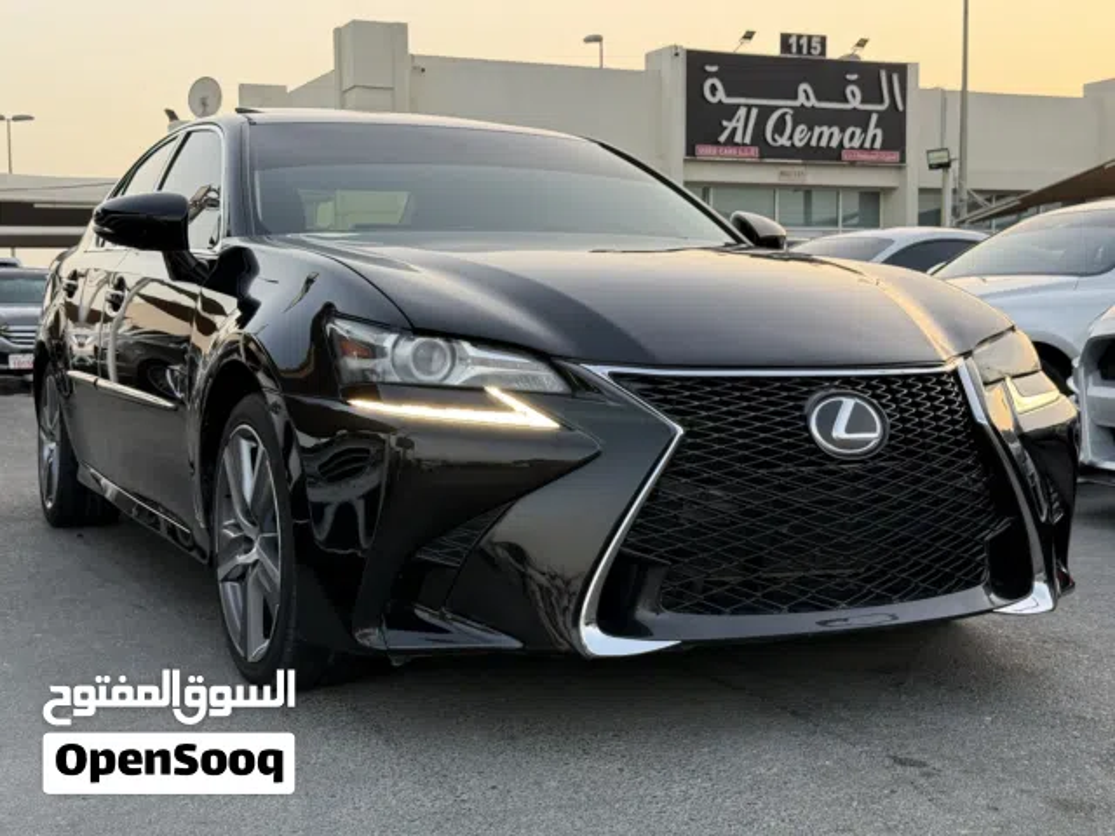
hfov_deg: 39.7
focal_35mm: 48
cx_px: 558
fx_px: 1546
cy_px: 418
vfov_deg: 30.3
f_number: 1.78
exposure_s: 1/243
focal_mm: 6.76
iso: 100
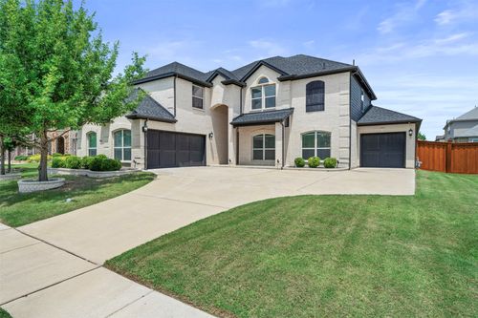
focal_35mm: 19
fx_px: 252
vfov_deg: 64.5
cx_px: 239
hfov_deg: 86.9
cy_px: 159
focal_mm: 19
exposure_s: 1/100
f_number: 8
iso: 250
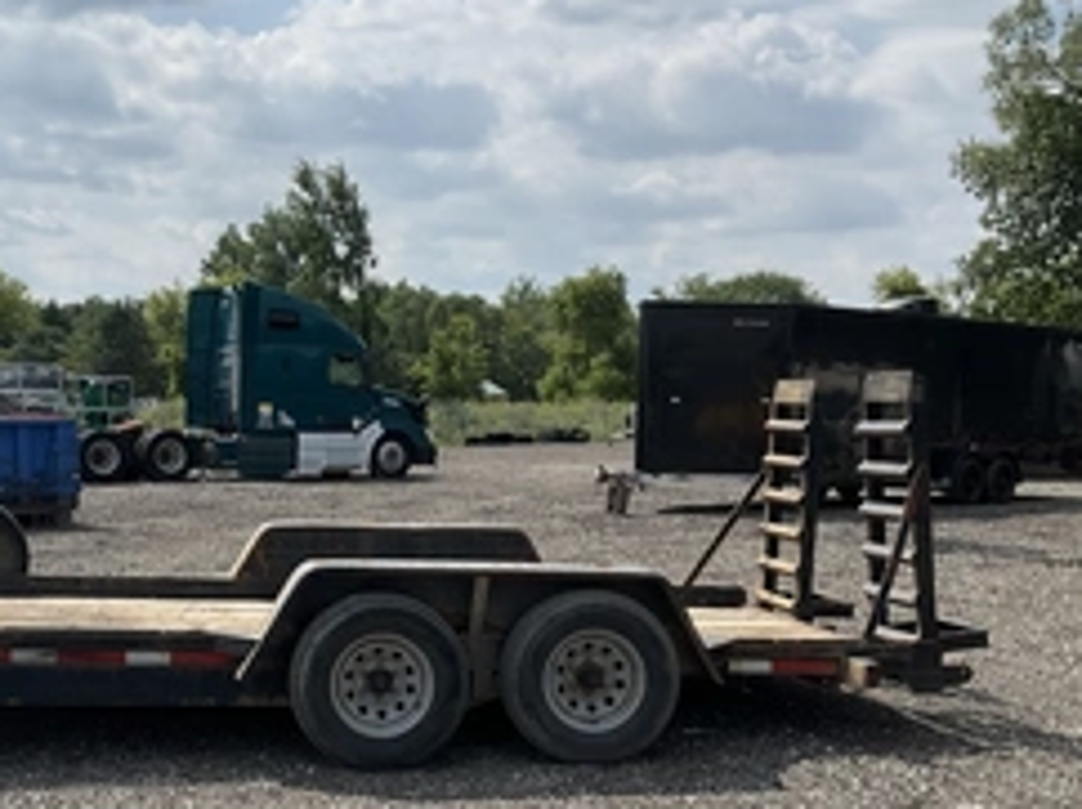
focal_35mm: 48
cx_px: 291
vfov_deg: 30.1
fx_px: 1499
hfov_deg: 38.8
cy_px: 518
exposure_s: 1/2801
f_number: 1.8
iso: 25
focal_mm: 3
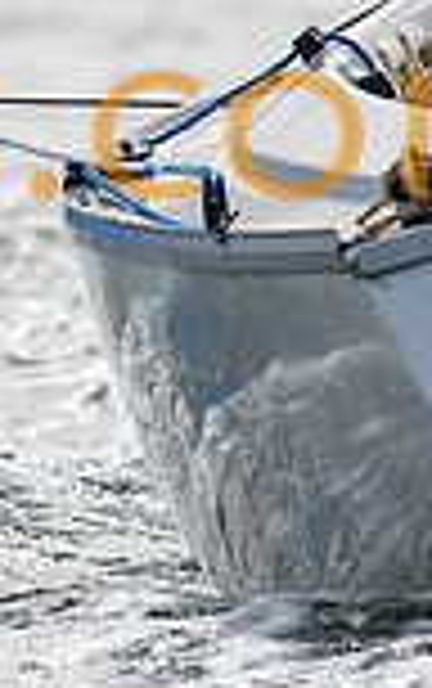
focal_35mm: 1738
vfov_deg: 1.2
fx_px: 32648
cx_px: -747
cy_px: 106
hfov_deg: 0.8
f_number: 5
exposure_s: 1/5000
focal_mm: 300
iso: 320
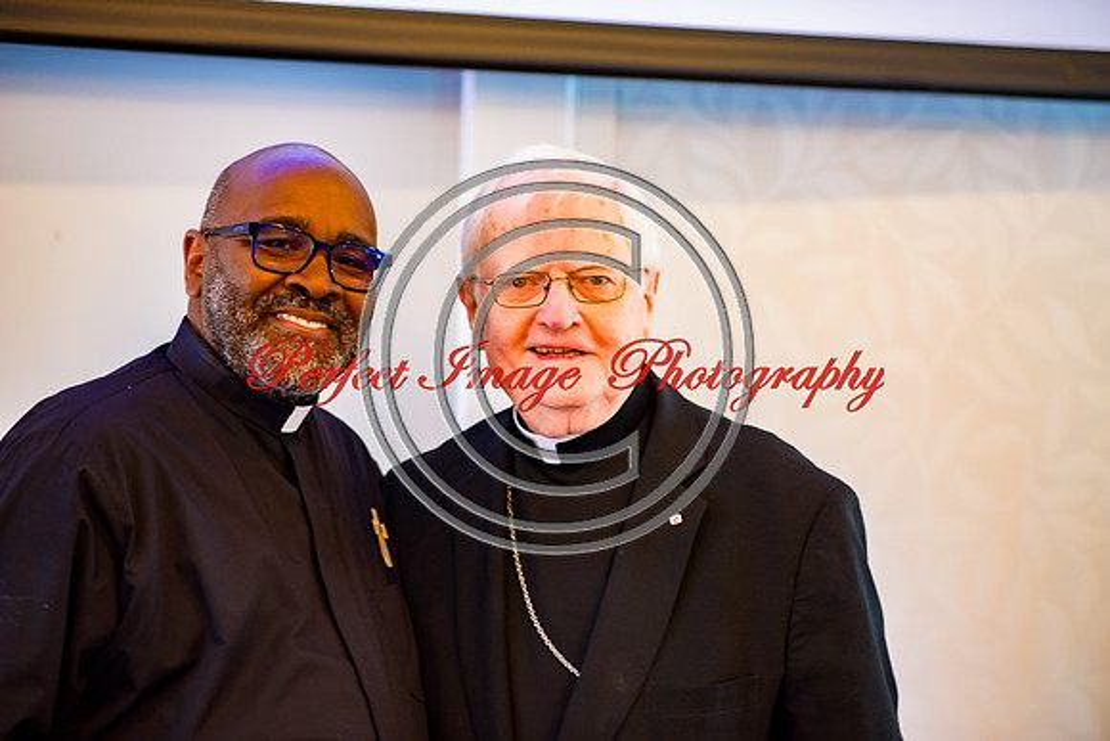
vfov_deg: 13.0
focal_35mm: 105
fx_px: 3238
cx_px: 555
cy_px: 370
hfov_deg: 19.5
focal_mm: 105
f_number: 2.2
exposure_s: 1/80
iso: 400
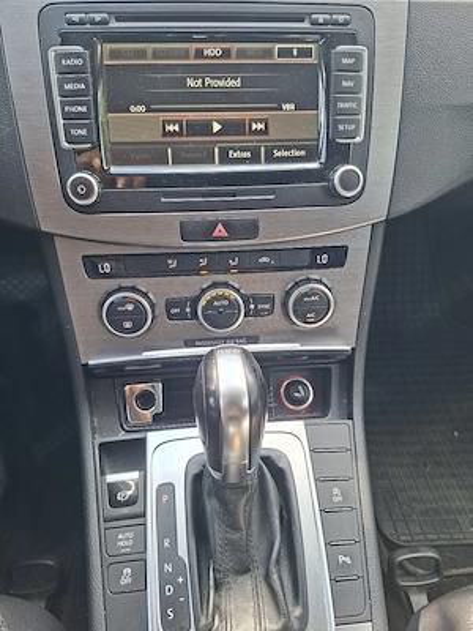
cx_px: 236
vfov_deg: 73.9
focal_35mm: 23
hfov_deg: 58.9
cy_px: 316
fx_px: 419
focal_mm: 5.54
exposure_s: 1/100
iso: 50
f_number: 1.8
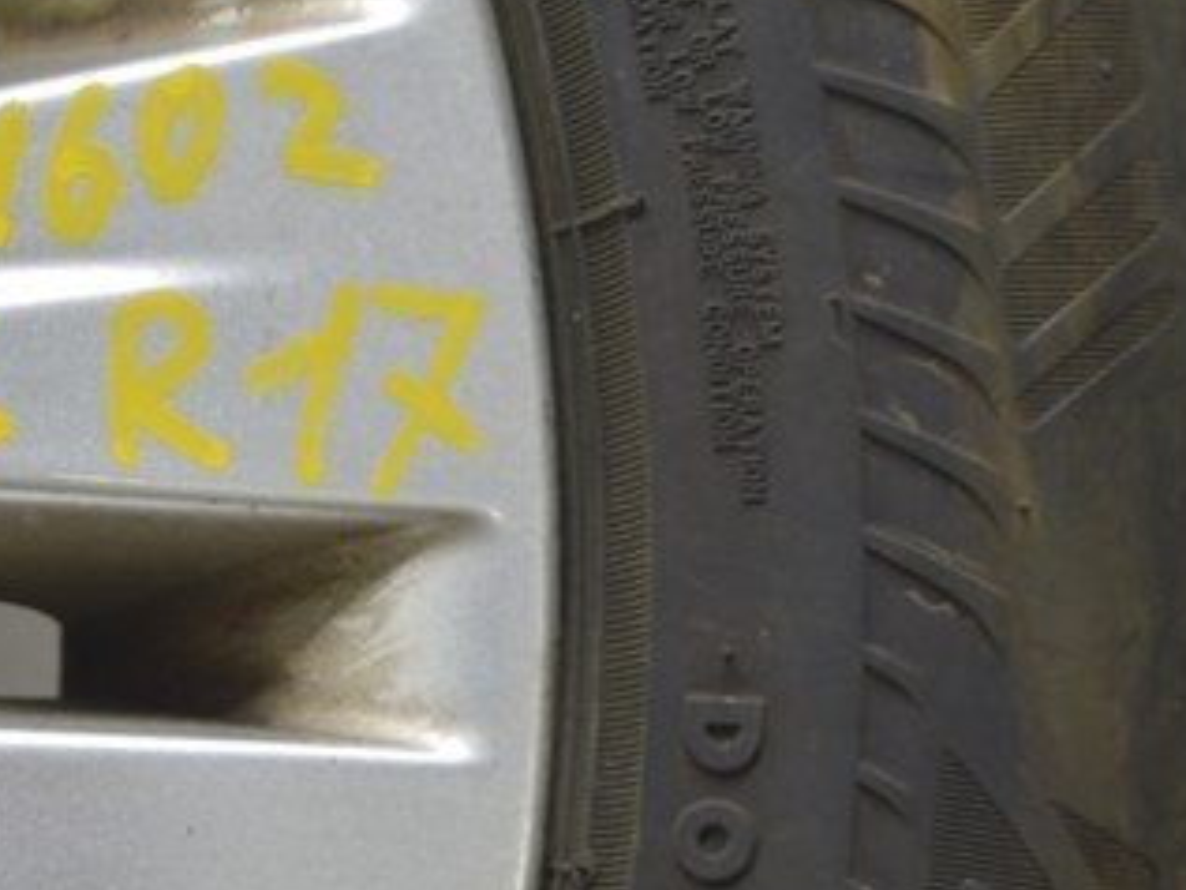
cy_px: 563
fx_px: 6067
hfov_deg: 10.9
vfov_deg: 8.4
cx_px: -382
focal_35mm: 177
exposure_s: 1/20
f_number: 5.6
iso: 400
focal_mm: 38
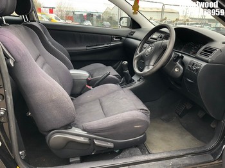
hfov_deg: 63.5
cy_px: 84
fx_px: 182
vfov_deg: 49.7
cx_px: 112
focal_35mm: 28
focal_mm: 4
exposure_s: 1/120
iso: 32
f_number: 1.8
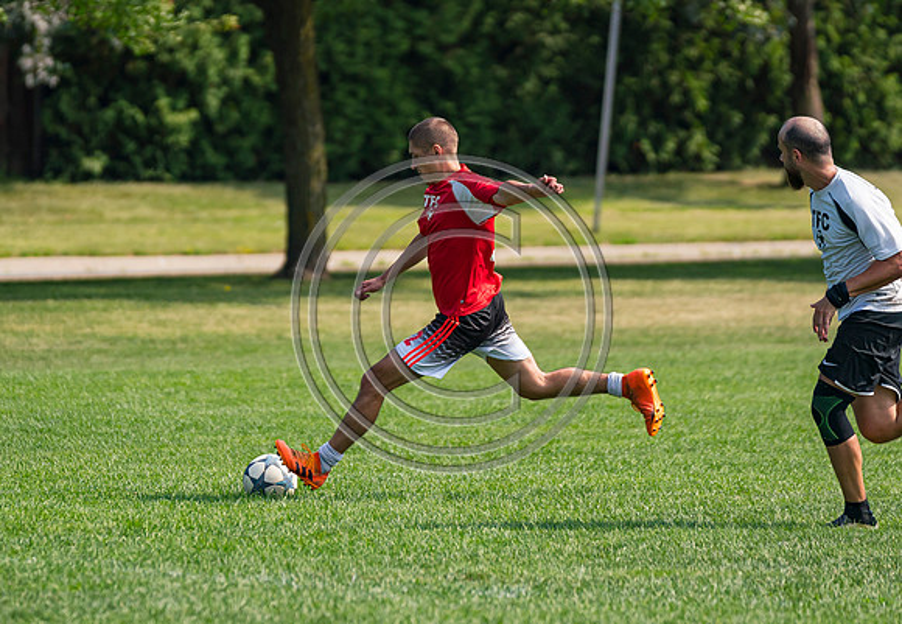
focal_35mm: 424
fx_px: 10746
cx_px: 360
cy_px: 240
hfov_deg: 4.8
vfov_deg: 3.3
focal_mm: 200
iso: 400
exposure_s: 1/5000
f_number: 2.8
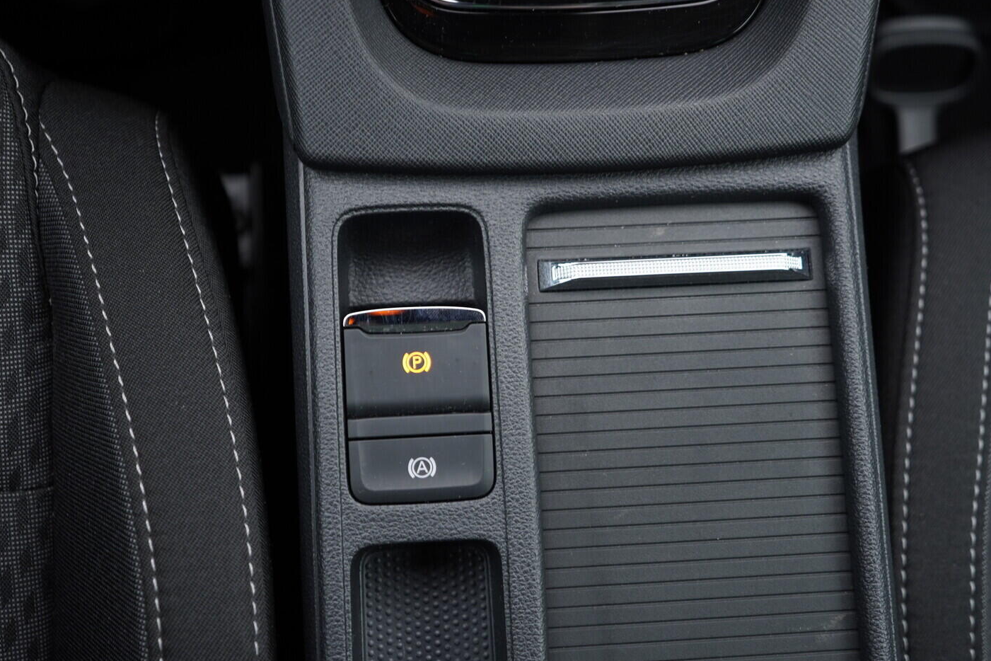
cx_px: 484
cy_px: 331
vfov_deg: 35.9
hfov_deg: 51.9
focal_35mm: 37
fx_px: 1018
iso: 200
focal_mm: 24
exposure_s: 1/40
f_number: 2.8
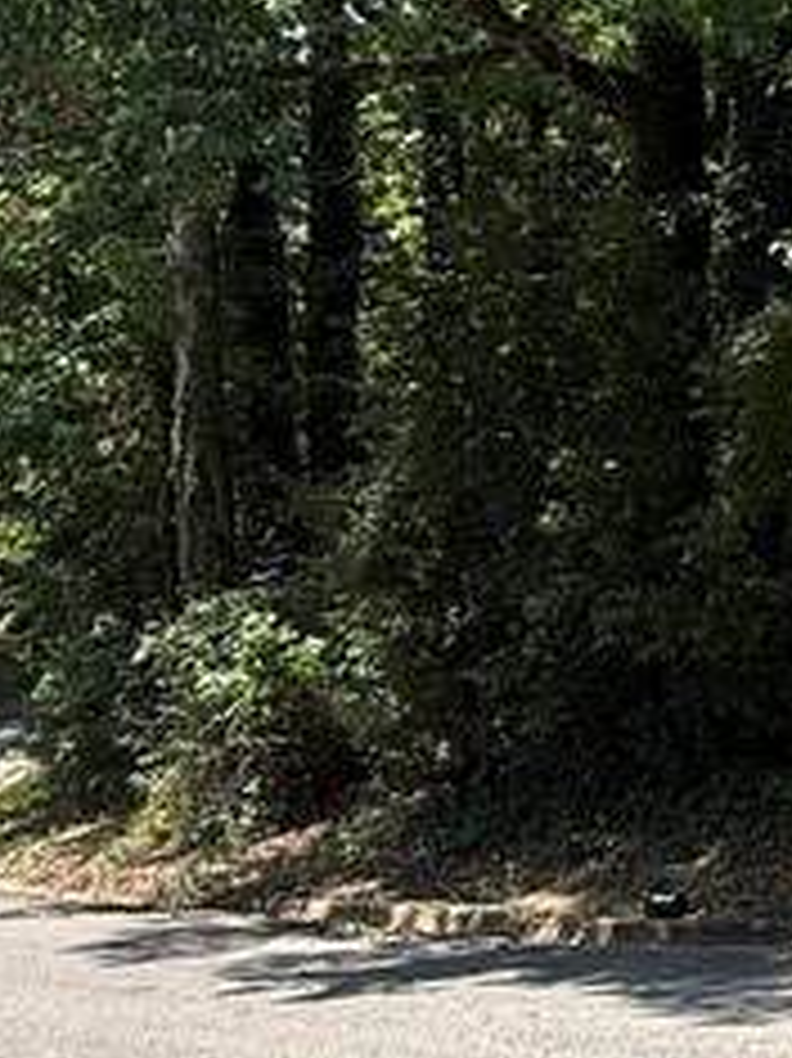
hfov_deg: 20.9
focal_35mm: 61
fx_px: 1863
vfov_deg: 31.2
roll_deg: -0.9
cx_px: 1134
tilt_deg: +9.3
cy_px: 270
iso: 50
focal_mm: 2.22
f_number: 2.2
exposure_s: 1/258
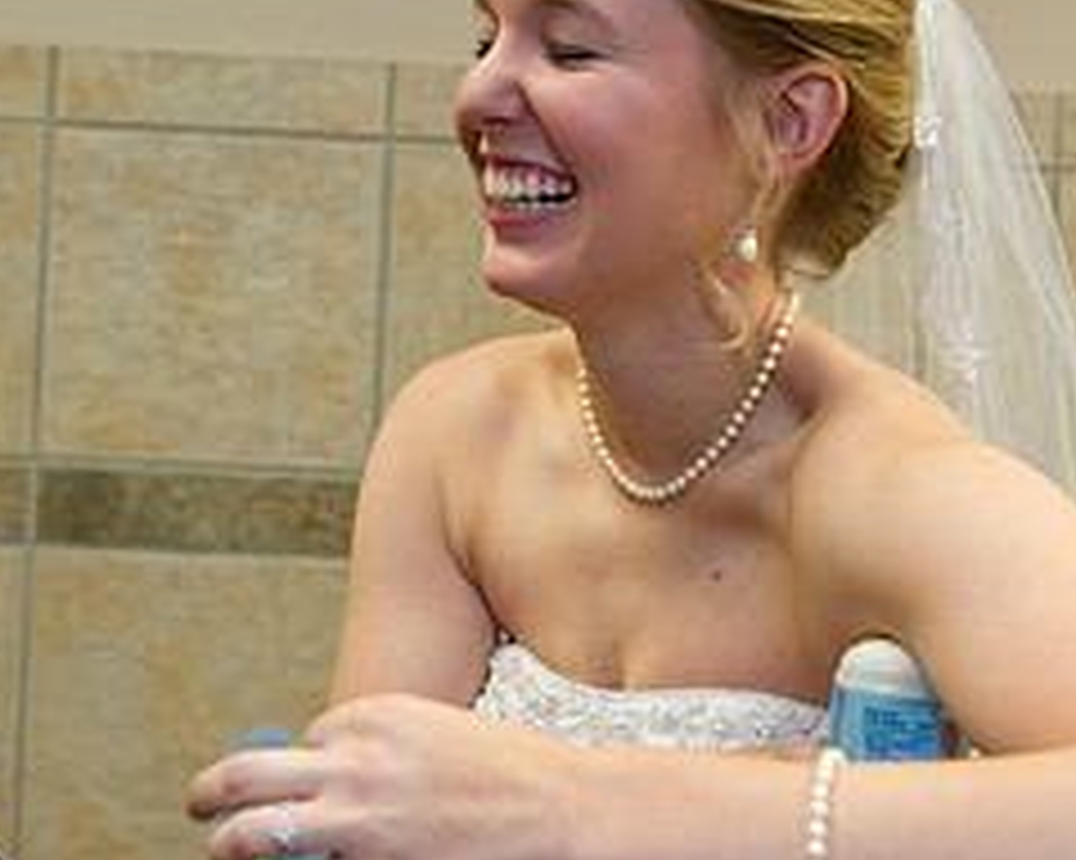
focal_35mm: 66
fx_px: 2101
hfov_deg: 28.7
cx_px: 621
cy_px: 446
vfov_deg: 23.1
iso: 1250
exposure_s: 1/125
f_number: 4
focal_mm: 29
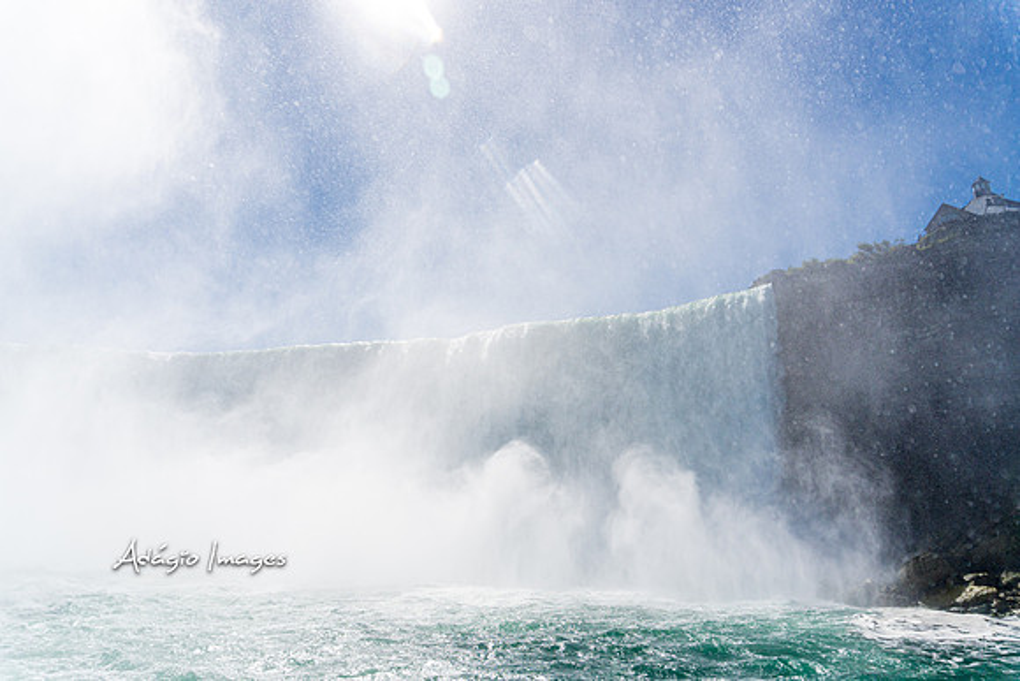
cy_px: 340
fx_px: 680
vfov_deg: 53.2
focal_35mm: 24
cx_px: 510
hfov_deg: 73.7
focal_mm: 16
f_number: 5.6
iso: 100
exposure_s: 1/3200
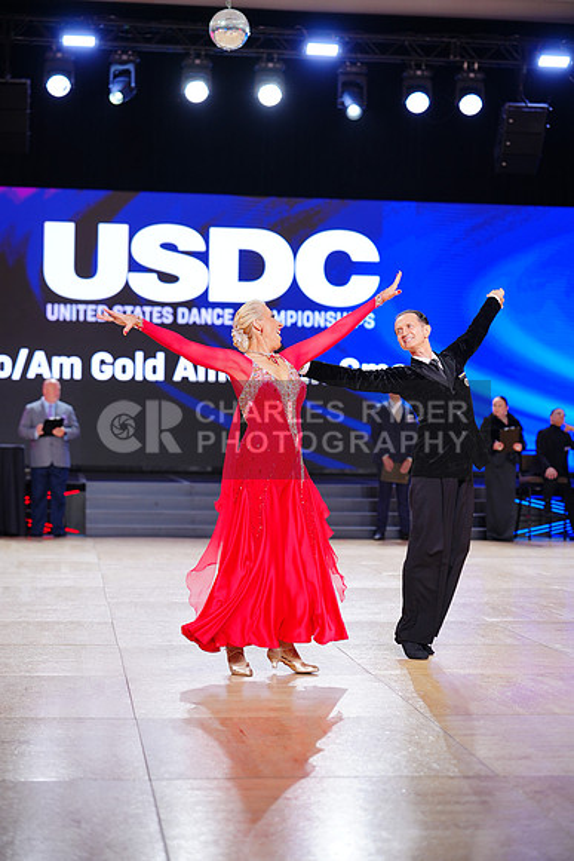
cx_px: 287
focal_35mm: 68
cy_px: 430
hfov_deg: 20.0
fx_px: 1625
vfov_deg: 29.6
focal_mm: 68
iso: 320
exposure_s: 1/400
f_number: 2.2
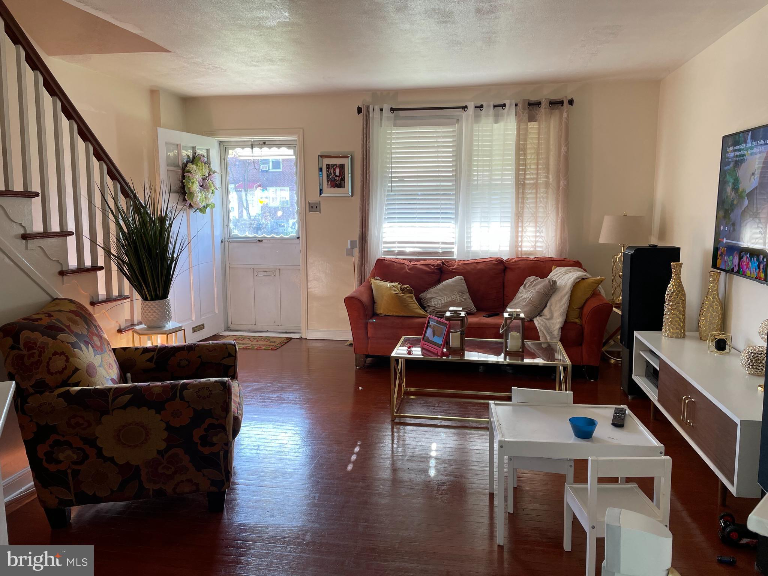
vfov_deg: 53.1
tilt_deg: -7.5
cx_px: 384
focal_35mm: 26
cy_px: 288
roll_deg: +0.9
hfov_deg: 67.3
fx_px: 577
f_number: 1.6
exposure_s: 1/120
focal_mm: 4.2
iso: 64
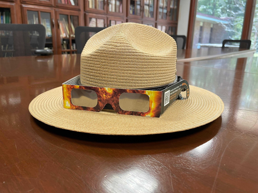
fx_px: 194
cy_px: 96
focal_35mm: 26
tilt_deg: -15.2
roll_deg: -1.4
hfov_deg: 67.3
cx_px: 129
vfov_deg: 53.1
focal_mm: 4.2
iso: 125
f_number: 1.6
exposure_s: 1/60
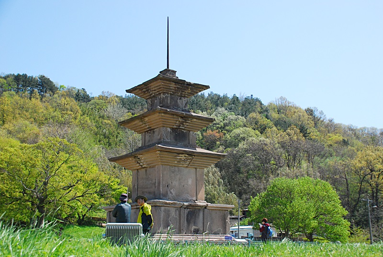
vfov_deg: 28.2
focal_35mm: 48
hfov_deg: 41.1
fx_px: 511
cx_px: 192
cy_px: 128
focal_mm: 32
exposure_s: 1/1000
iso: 400
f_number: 6.3
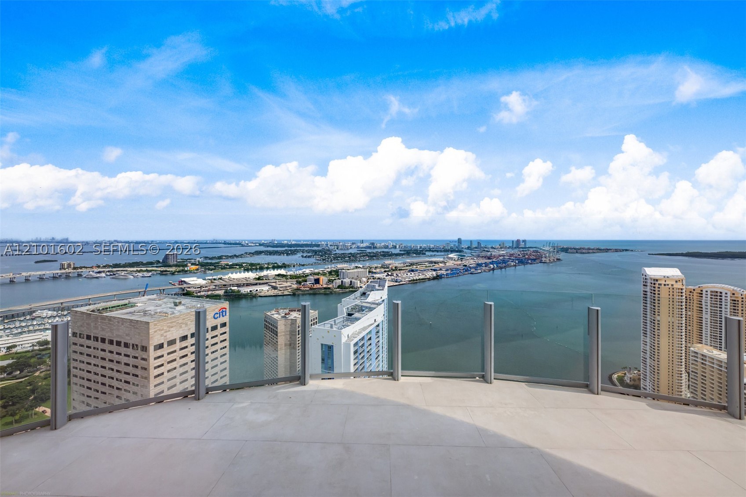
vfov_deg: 81.2
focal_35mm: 14
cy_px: 248
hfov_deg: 104.3
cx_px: 373
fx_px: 290
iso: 1000
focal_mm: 14
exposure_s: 1/2500
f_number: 8
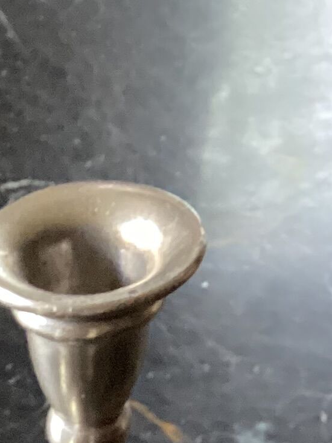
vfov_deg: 12.5
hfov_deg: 10.3
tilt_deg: -50.7
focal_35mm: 138
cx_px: -208
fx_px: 1764
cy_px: 890
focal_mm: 3.3
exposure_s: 1/40
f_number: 2.4
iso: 320
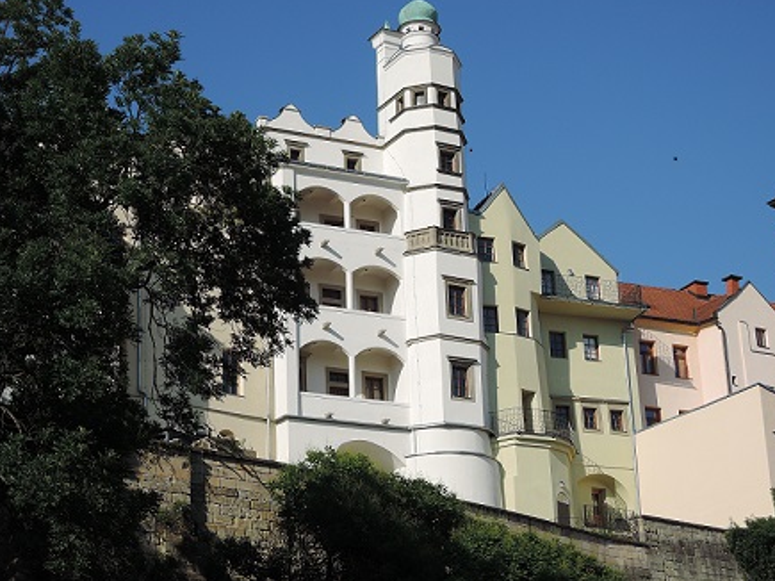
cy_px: 269
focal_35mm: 74
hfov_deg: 26.3
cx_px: 358
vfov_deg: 19.9
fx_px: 1656
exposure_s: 1/640
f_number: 5
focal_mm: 14.3
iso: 80
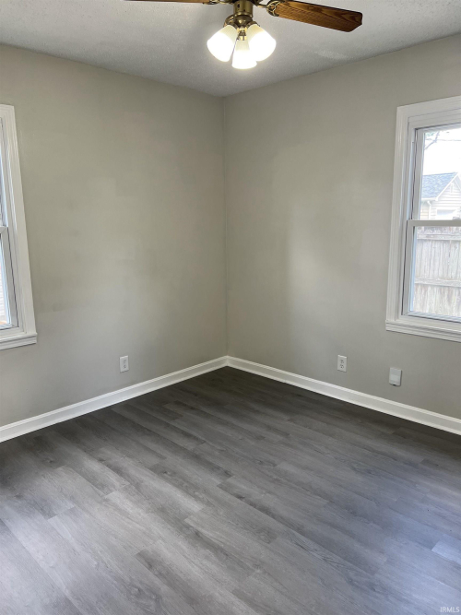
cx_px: 230
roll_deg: +0.7
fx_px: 462
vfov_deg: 67.3
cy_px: 308
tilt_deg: -10.5
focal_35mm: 26
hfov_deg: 53.0
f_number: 1.5
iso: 80
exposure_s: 1/120
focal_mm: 5.7
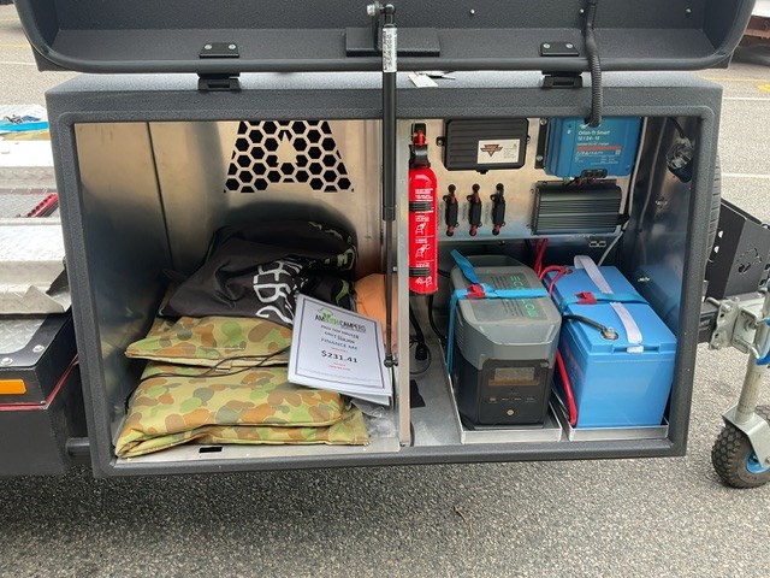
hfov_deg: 61.7
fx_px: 645
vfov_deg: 48.2
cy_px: 289
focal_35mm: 29
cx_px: 385
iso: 16
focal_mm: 3
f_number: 1.8
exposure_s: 1/149
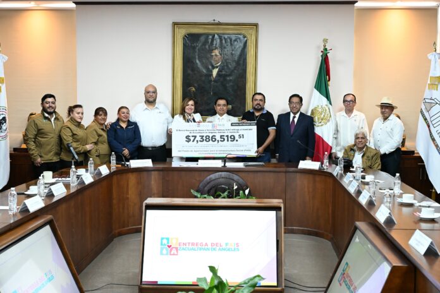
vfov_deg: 28.1
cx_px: 220
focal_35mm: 48
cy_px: 146
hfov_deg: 41.1
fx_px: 587
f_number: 5
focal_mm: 48
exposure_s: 1/100
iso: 5000
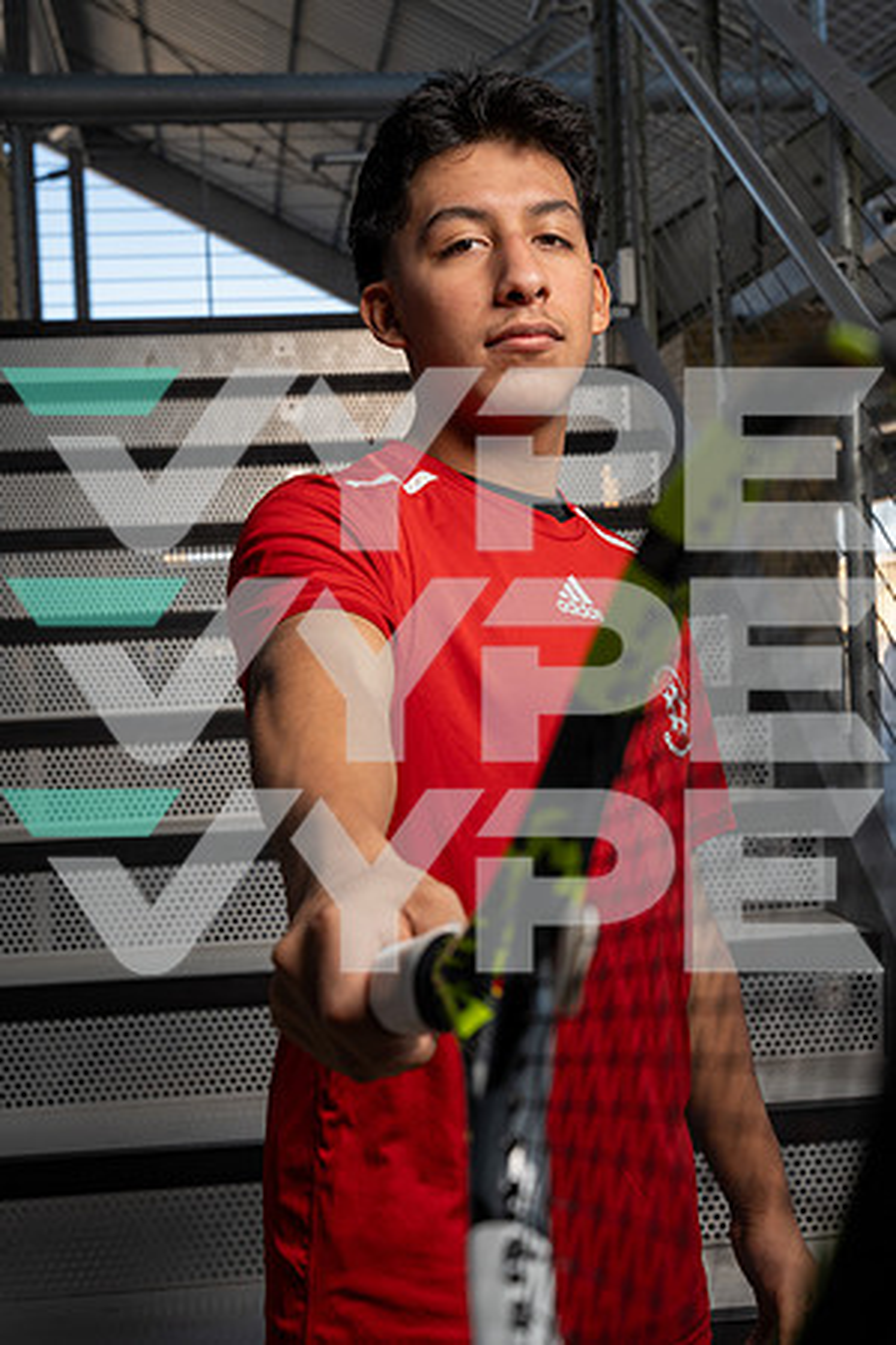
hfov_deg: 24.6
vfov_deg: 36.2
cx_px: 448
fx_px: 2053
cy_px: 672
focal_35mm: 55
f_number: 8
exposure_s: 1/250
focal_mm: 55
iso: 250
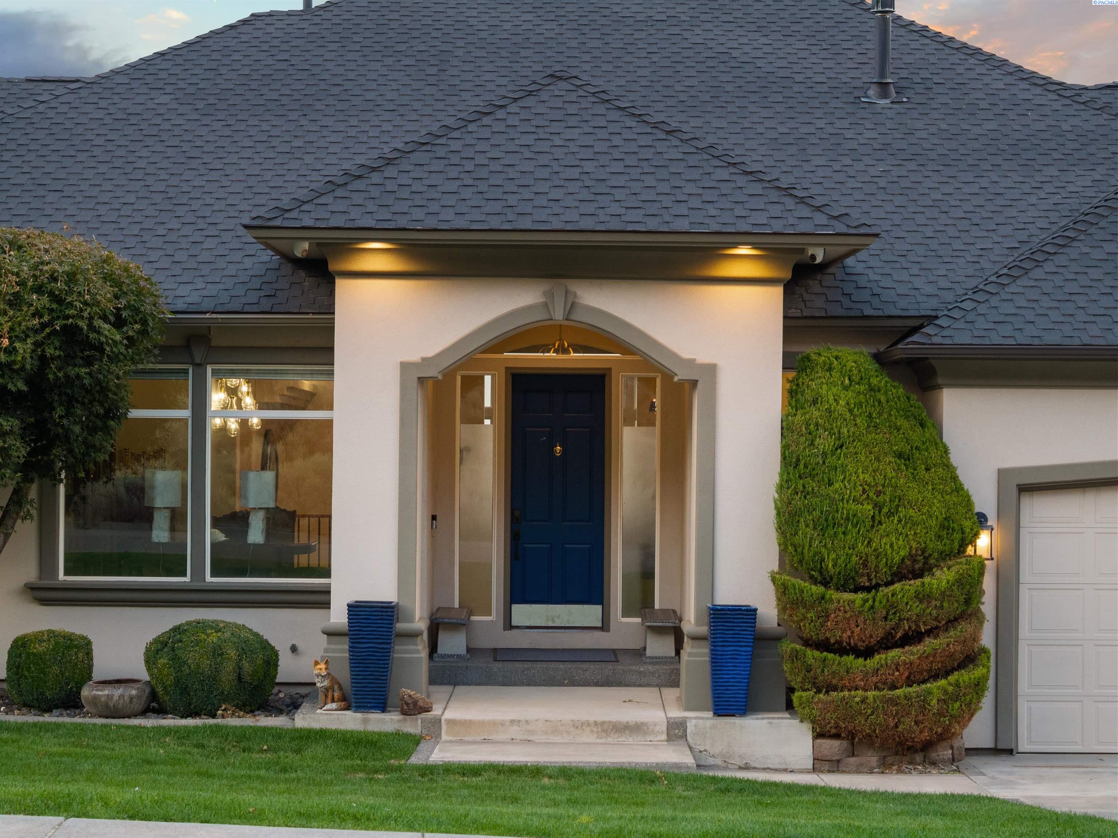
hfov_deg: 27.8
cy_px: 419
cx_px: 559
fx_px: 2260
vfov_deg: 21.0
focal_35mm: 70
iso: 360
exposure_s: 1/80
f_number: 2.8
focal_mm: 19.35
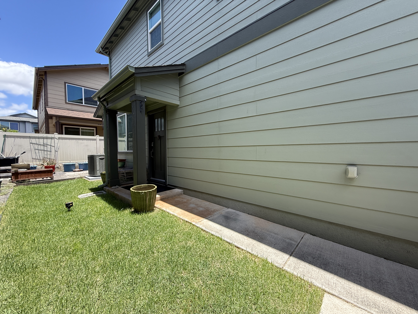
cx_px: 209
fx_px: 169
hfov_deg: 102.1
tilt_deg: -1.0
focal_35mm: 14
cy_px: 157
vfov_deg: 85.7
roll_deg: +0.5
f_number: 2.2
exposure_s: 1/490
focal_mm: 2.22
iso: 64
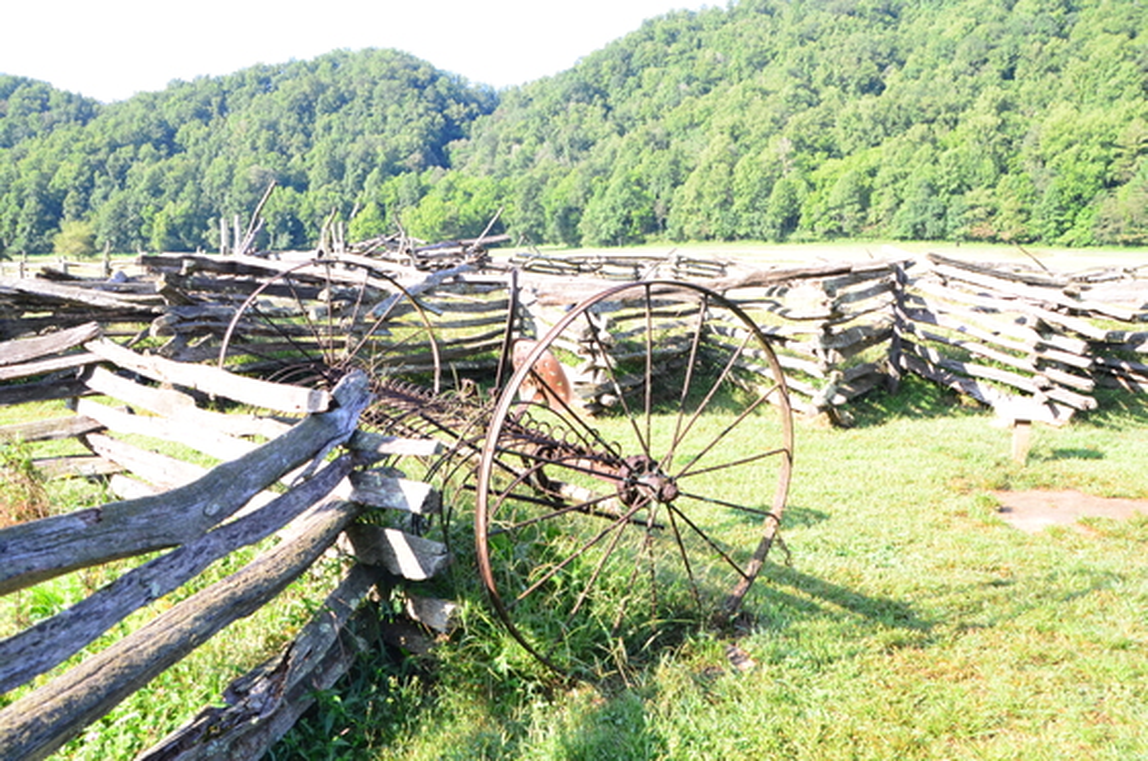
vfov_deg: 43.4
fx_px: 955
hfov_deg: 62.0
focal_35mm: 30
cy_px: 380
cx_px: 574
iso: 640
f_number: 6.3
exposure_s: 1/250
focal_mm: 20
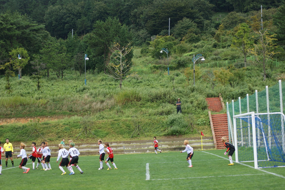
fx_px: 653
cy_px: 95
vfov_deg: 16.5
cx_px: 142
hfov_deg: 24.6
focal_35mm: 82
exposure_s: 1/100
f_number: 5.6
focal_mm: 55
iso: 100
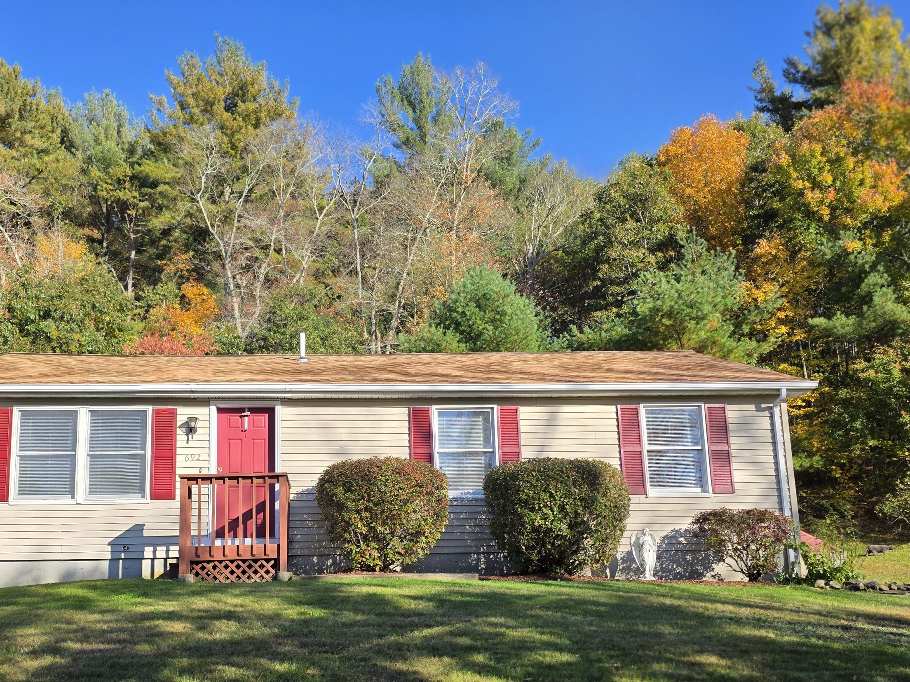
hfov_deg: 56.4
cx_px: 362
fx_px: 841
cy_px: 468
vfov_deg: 43.4
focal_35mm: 32
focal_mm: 6.3
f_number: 1.7
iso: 80
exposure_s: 1/3220
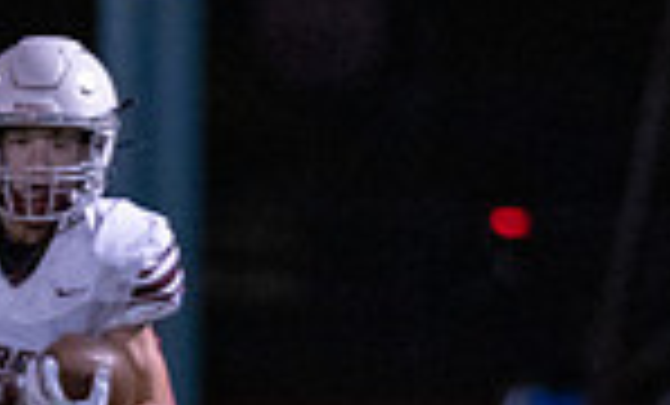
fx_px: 21111
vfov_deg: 1.1
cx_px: -133
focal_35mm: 1167
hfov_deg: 1.8
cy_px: 696
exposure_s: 1/1250
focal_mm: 200
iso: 5000
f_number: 2.8
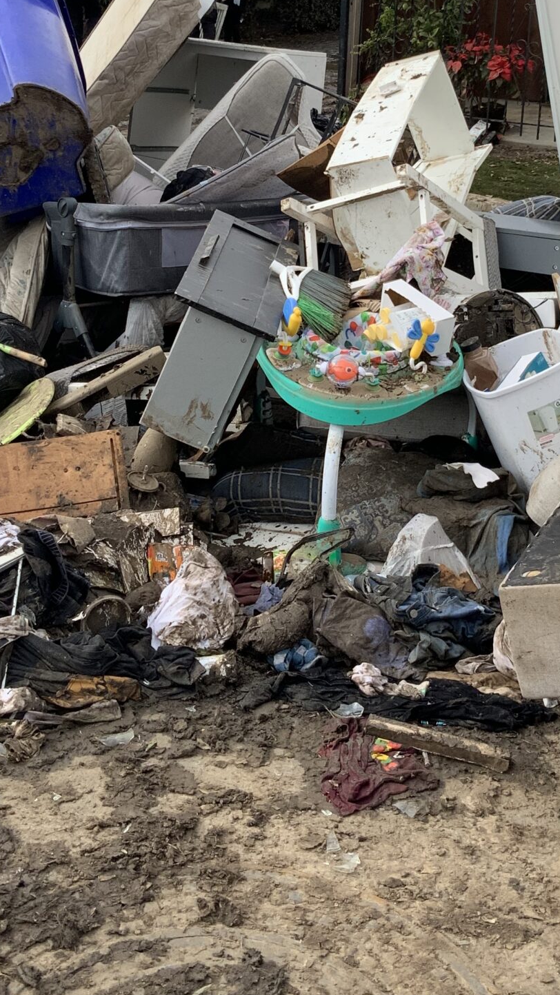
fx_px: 1479
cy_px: 267
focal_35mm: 56
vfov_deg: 36.5
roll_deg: -0.5
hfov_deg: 21.4
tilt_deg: -11.1
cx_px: 348
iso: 16
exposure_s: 1/962
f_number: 1.8
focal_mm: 3
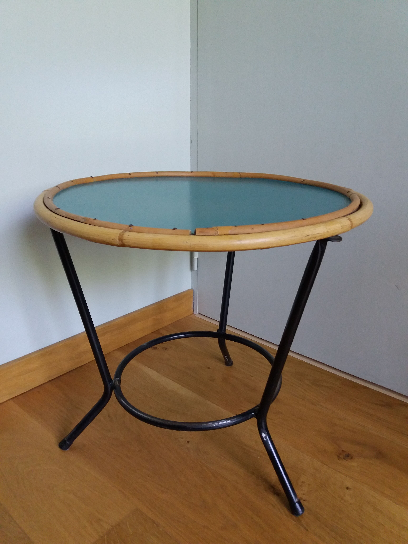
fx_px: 440
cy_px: 272
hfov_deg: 49.7
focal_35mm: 28
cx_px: 204
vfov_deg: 63.4
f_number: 1.9
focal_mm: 3.7
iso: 160
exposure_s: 1/25
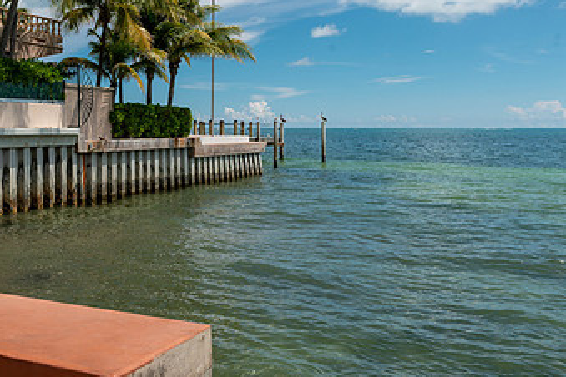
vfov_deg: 31.4
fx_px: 660
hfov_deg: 45.1
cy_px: 103
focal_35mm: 42
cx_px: 157
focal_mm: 24
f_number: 10
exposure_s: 1/320
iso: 100
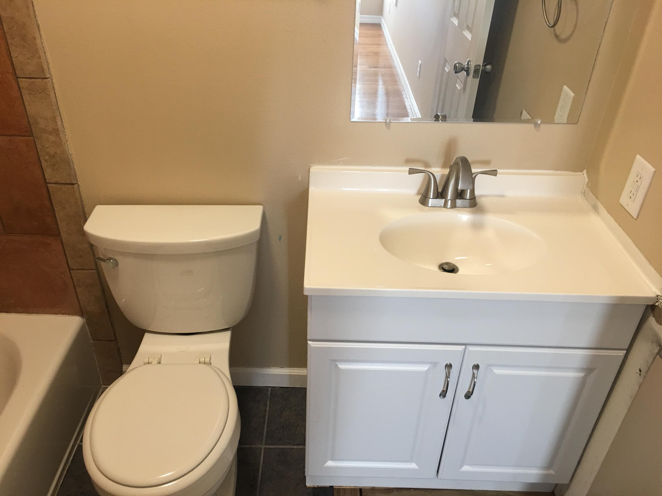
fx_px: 555
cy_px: 248
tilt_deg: -34.5
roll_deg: -2.4
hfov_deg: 61.7
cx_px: 331
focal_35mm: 29
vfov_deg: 48.2
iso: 40
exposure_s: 1/15
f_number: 2.2
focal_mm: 4.15
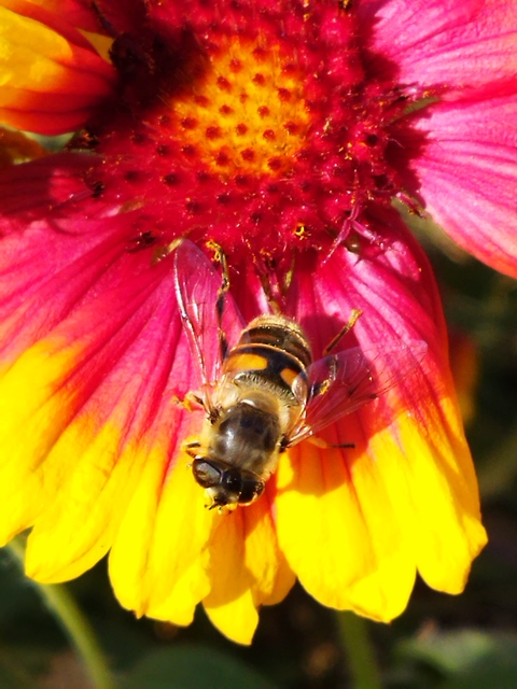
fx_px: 538
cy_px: 344
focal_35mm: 27
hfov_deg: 51.4
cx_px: 258
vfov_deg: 65.3
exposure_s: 1/640
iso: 100
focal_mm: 4.71
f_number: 1.79
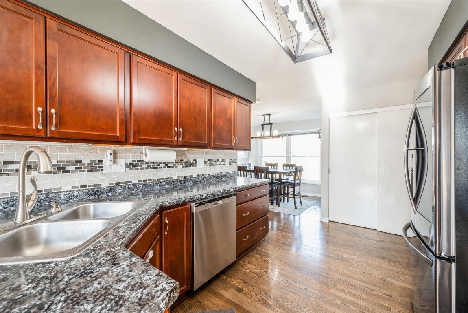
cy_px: 156
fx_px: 182
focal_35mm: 14
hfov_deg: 104.2
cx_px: 234
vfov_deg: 81.3
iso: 200
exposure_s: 1/3
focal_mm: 14
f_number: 8
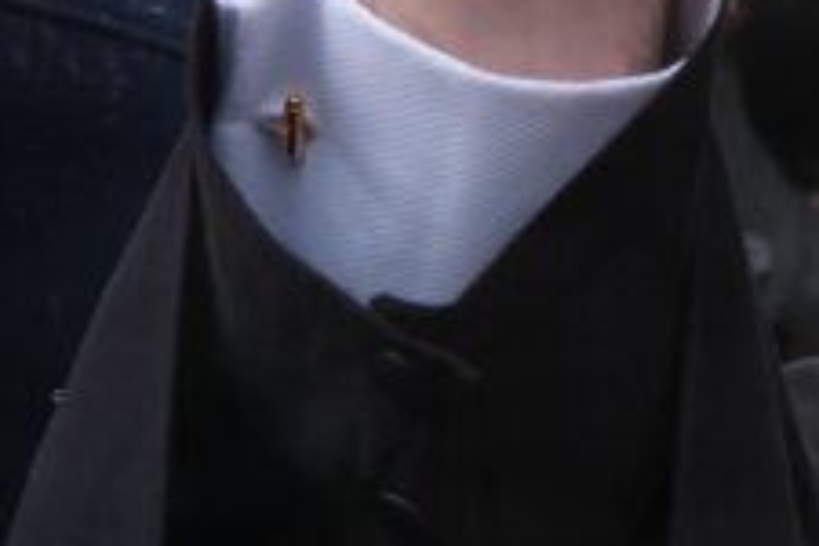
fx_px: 2252
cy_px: 4
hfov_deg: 18.2
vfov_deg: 13.6
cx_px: 1249
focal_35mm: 99
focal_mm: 19.4
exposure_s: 1/1000
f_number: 4
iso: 1250
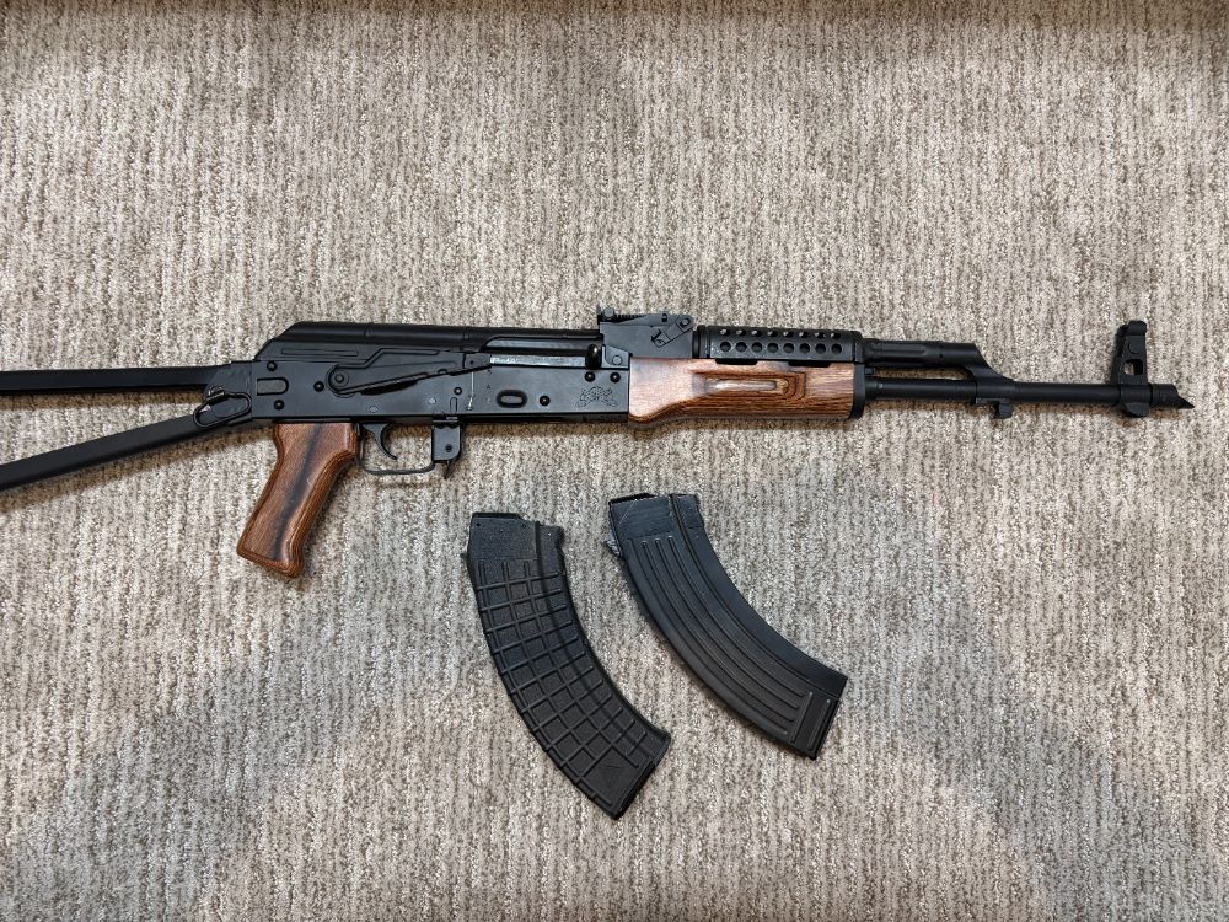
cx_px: 614
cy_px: 461
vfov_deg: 53.1
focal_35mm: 26
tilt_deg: -87.7
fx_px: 923
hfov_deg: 67.3
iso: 160
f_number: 1.6
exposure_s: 1/60
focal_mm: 5.96
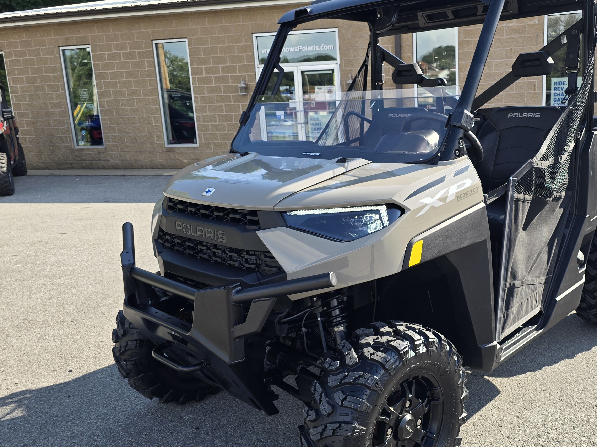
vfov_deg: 44.1
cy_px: 244
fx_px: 552
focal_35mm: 32
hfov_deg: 55.5
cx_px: 402
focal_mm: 6.3
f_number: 1.7
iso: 12
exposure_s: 1/180
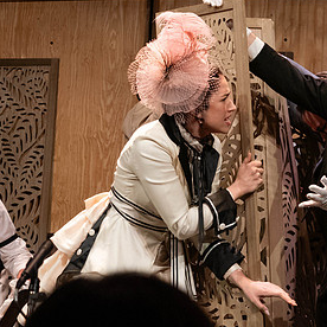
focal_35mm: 146
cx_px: 330
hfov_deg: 11.8
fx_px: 1560
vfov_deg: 12.0
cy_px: 189
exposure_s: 1/400
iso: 4000
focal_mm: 69
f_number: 5
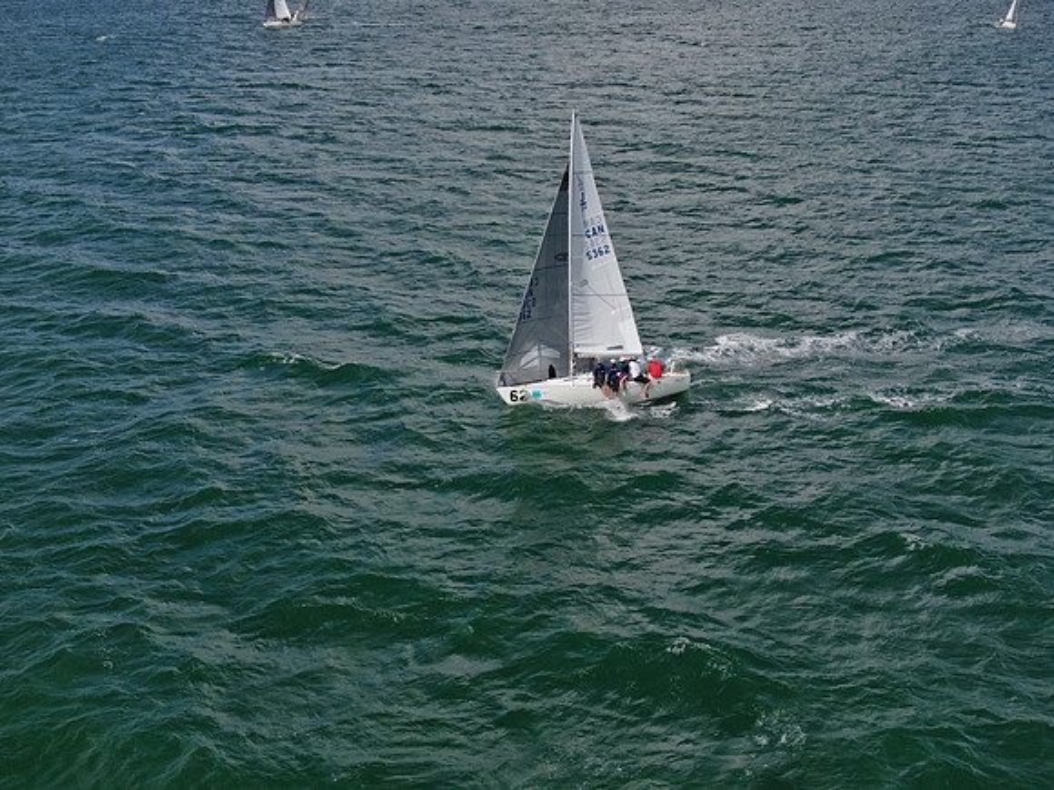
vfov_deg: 30.3
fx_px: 1462
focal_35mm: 48
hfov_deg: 39.7
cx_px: 527
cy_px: 395
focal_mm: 8.6
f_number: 3.8
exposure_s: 1/1250
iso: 100
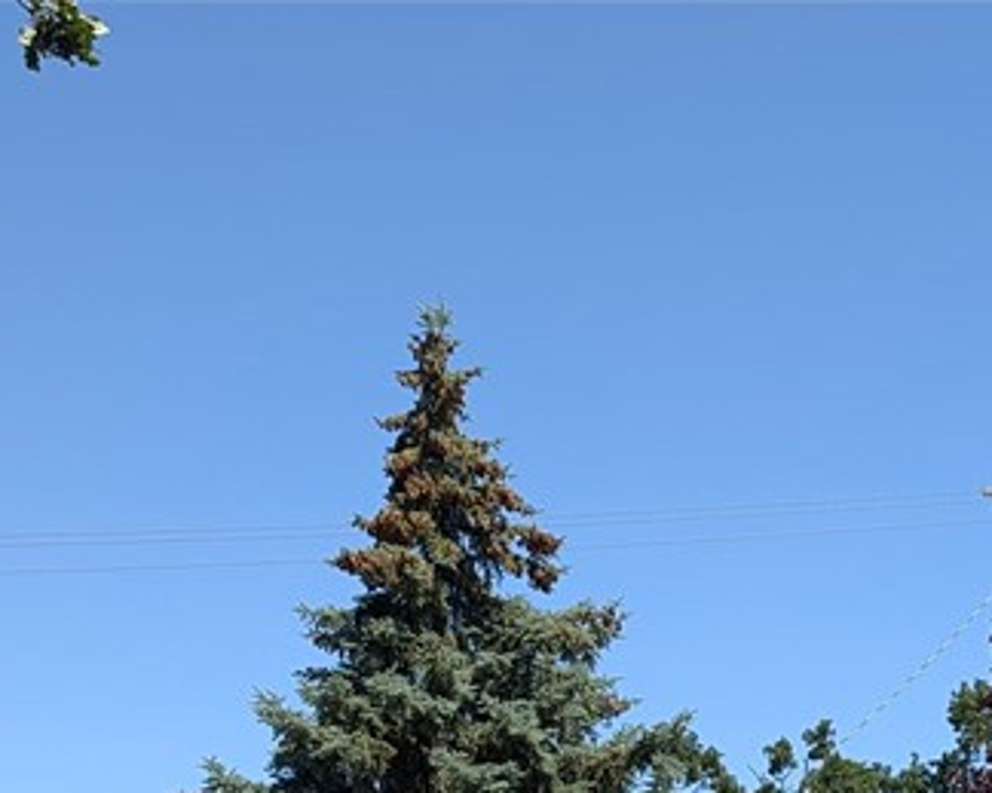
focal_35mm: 74
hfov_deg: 22.6
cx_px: 1333
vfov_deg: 18.4
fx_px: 2172
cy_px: 1173
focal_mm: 6.9
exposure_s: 1/711
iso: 19
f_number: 1.68
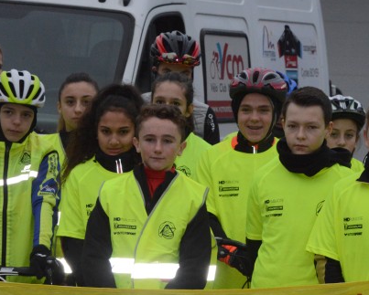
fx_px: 3027
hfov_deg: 7.0
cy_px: 175
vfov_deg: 5.6
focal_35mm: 277
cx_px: 184
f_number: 13
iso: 6400
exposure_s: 1/250
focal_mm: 170
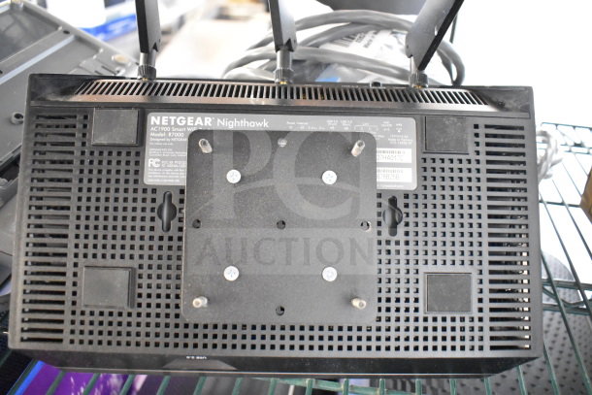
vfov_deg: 41.7
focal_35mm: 32
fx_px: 518
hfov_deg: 59.5
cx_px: 296
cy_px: 198
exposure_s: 1/30
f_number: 3.8
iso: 11400
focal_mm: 21
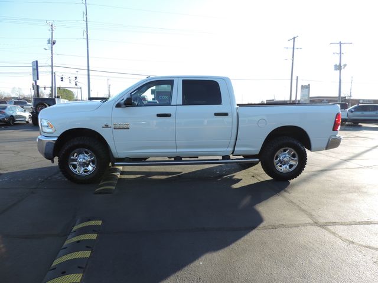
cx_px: 189
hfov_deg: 71.6
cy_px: 142
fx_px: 262
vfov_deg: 56.8
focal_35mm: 24
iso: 80
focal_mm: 4.3
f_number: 3
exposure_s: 1/320
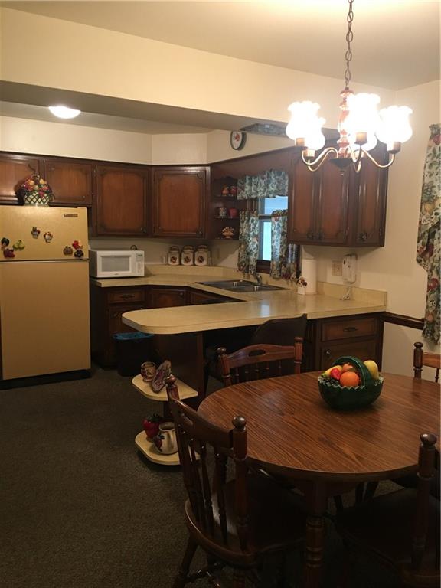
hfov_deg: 48.2
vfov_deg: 61.7
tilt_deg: -6.6
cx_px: 220
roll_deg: -1.8
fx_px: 493
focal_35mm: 29
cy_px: 294
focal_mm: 4.15
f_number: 2.2
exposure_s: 1/15
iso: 50
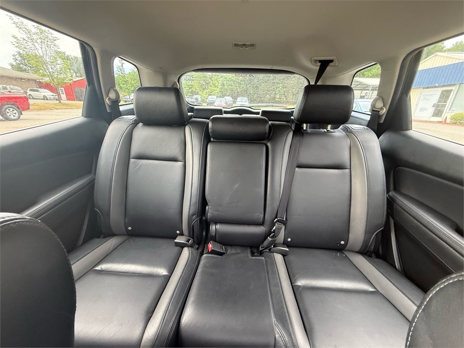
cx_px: 232
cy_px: 174
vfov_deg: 85.7
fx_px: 188
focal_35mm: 14
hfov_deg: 102.1
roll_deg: -1.9
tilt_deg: -21.0
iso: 500
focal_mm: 2.22
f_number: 2.2
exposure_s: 1/60
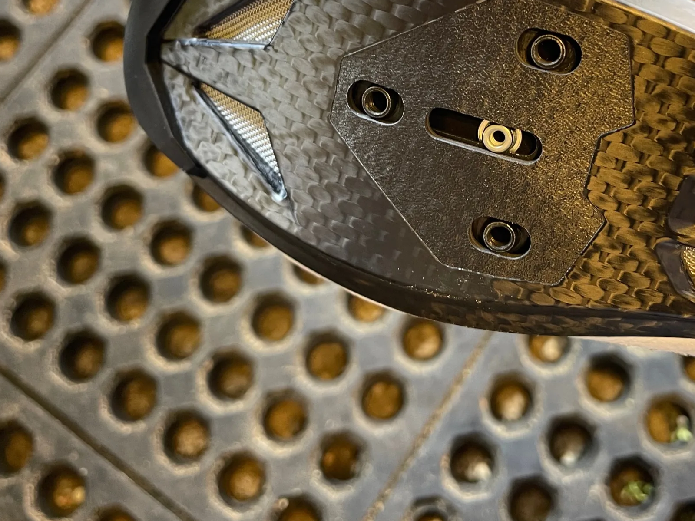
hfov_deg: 46.0
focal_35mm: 40
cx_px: 472
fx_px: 803
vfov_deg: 35.2
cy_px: 136
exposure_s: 1/60
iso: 125
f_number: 1.6
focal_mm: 5.1
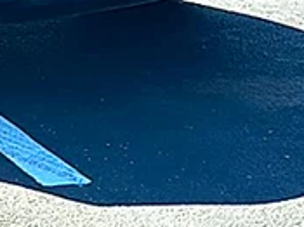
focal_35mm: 152
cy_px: -219
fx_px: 1334
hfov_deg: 12.0
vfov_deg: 9.2
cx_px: -238
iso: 80
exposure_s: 1/3077
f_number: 1.78
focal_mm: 6.86
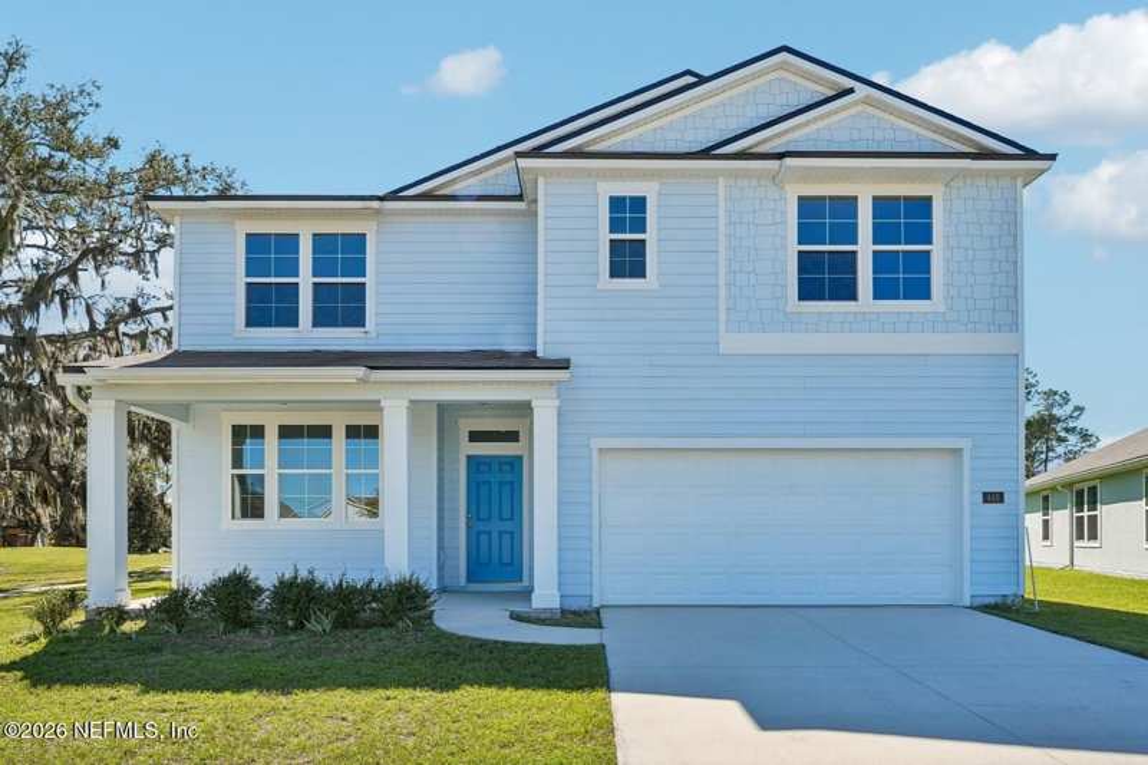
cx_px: 574
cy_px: 382
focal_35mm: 17
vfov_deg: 70.7
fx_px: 539
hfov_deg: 93.6
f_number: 11
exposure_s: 1/200
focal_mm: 16.9
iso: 400
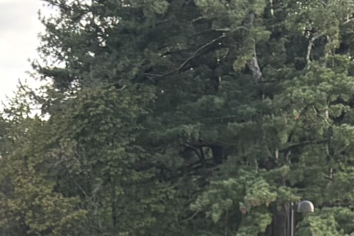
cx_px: 145
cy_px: 902
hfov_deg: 10.9
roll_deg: +2.4
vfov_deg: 6.2
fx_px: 1859
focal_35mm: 189
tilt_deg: -15.1
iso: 64
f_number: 1.6
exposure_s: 1/701
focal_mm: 5.96
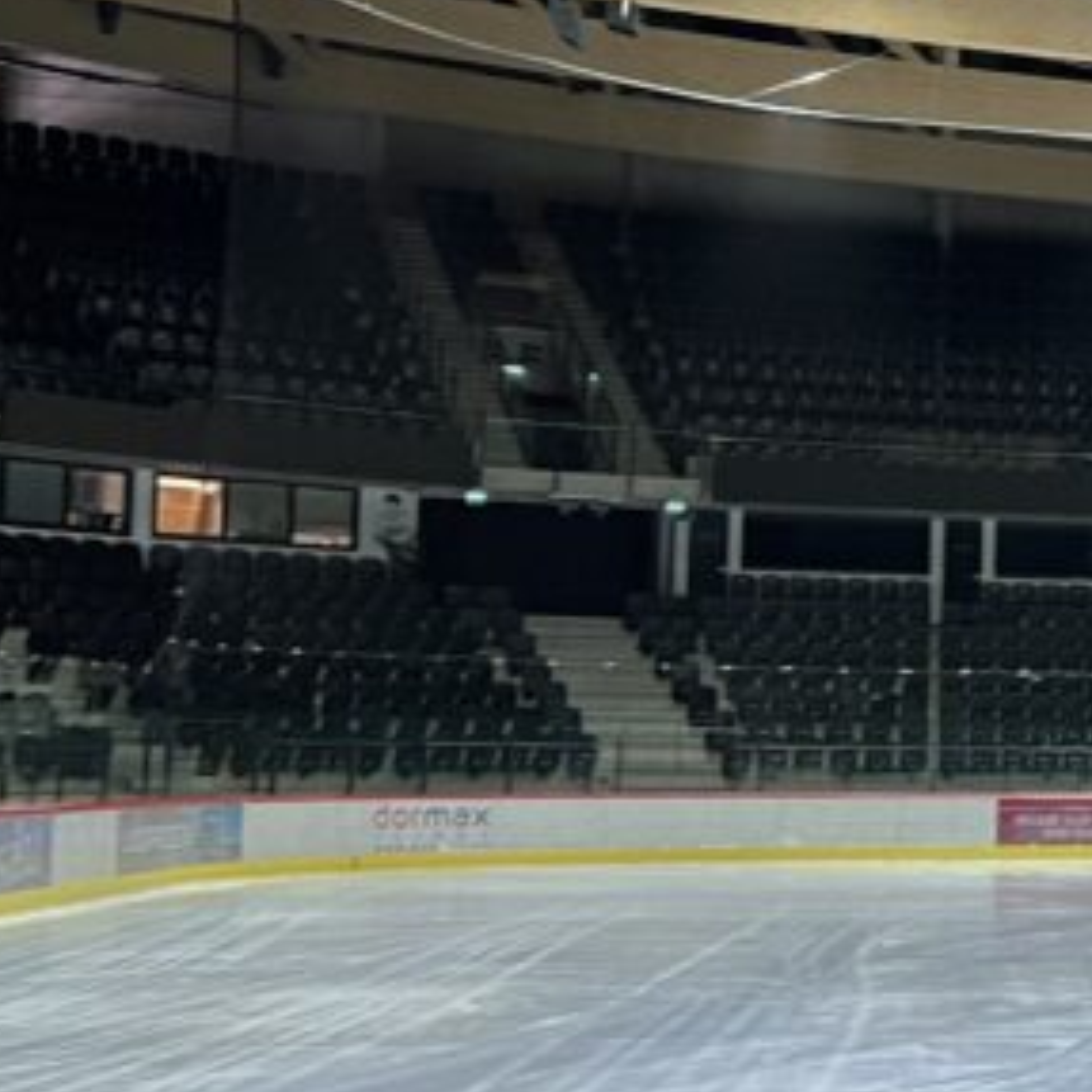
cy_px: 552
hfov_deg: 17.9
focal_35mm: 82
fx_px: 2927
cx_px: 1826
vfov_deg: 21.1
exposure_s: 1/85
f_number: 1.5
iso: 125
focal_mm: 5.7
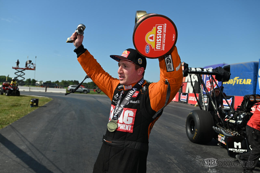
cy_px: 86
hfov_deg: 58.7
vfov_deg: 41.1
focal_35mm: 32
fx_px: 231
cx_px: 130
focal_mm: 32
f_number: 5.6
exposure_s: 1/1250
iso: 200
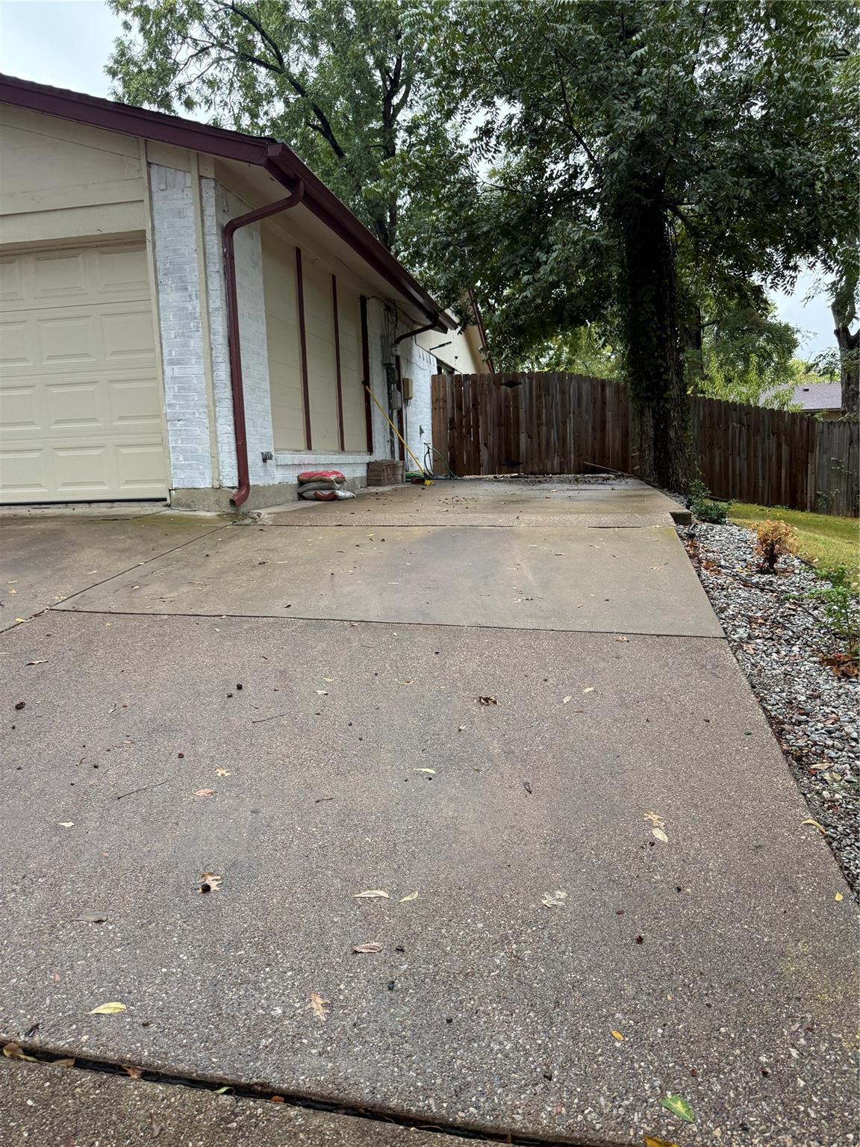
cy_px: 574
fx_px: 795
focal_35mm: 24
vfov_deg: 71.6
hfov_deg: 56.8
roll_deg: +2.3
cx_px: 430
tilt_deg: -6.0
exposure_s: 1/114
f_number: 1.78
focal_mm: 6.76
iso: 200
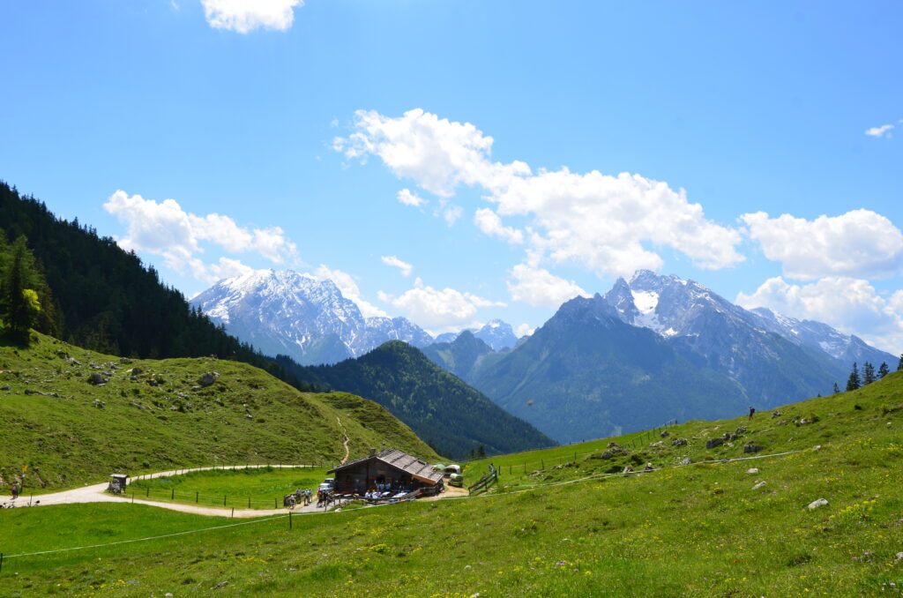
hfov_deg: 57.3
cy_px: 299
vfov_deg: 39.8
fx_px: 826
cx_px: 452
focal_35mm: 33
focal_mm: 22
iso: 200
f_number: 10
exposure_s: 1/320
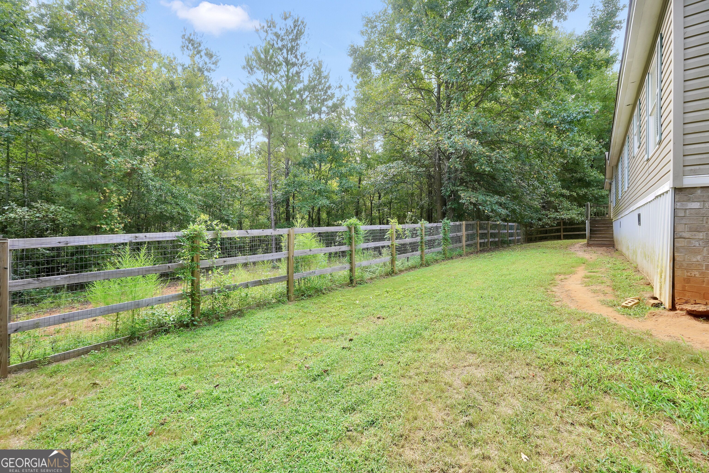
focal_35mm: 16
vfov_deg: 74.6
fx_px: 310
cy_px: 236
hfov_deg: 97.6
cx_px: 354
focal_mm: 10.5
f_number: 5
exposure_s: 1/80
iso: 100
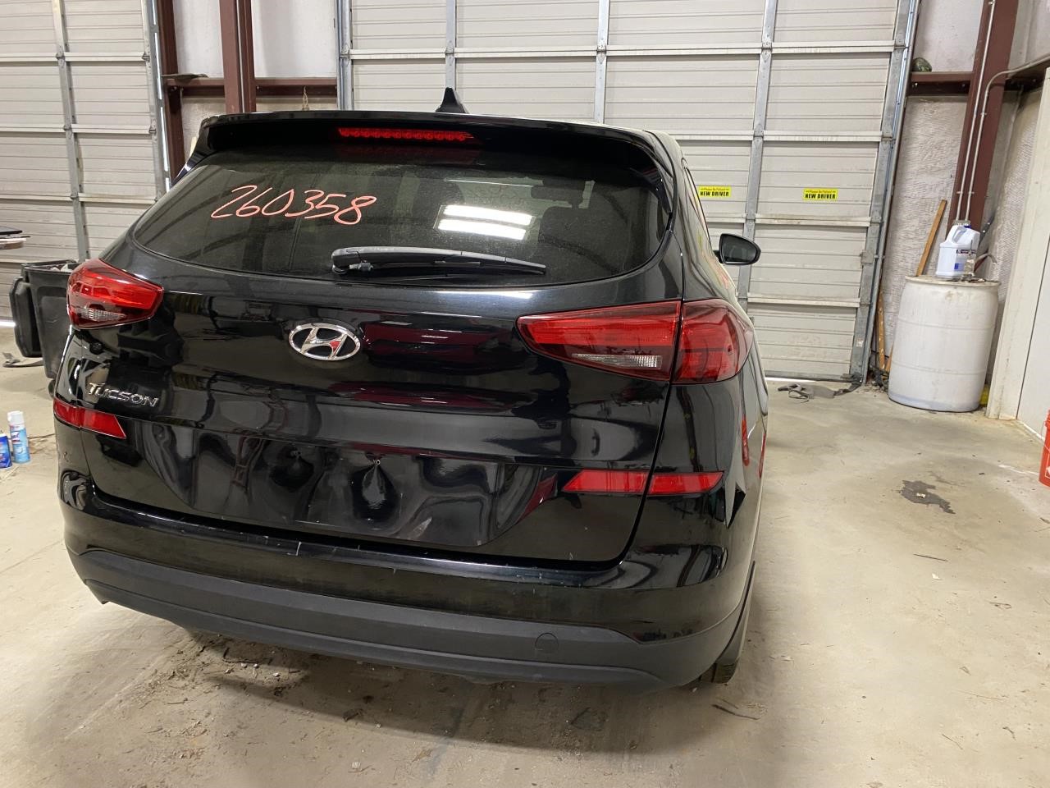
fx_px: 789
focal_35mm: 26
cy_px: 394
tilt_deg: -14.9
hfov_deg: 67.3
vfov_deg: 53.1
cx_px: 525
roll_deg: -2.2
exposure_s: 1/40
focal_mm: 4.25
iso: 320
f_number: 1.8
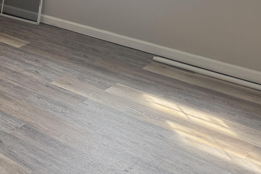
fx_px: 442
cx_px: -58
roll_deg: +1.3
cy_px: -16
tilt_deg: -13.8
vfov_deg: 21.2
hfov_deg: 28.4
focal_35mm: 61
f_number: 1.78
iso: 160
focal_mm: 6.76
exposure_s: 1/228
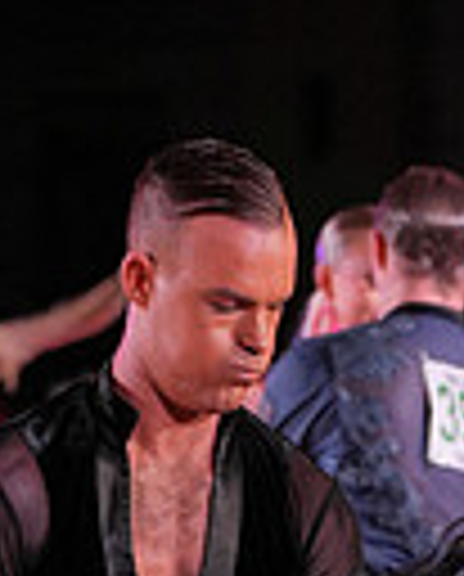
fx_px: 6825
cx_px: 273
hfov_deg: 3.9
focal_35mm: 399
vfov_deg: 4.8
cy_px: 814
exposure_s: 1/800
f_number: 2.8
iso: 1600
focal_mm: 94
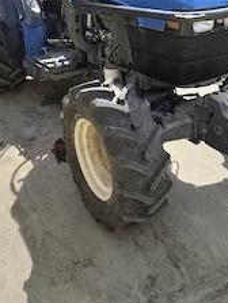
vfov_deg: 43.7
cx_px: 137
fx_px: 360
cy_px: 62
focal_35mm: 41
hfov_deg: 35.0
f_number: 1.65
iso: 50
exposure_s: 1/1156
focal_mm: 6.19
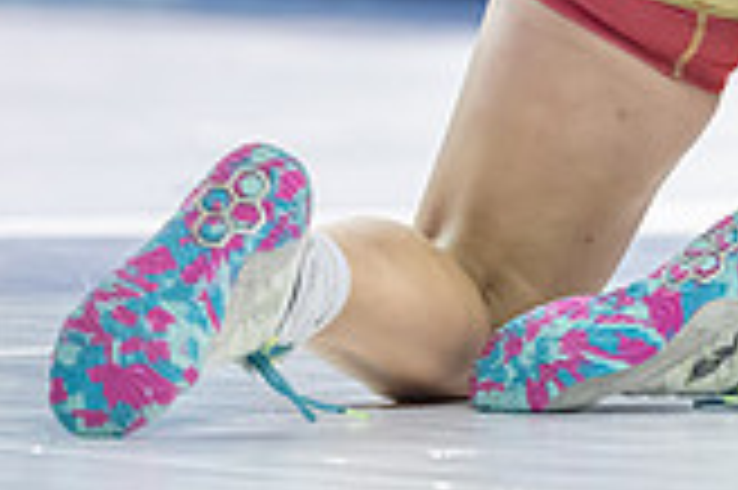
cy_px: -176
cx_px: 1060
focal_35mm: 628
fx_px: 12861
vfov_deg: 2.2
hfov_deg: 3.3
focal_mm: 160
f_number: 2.8
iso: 4500
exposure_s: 1/800
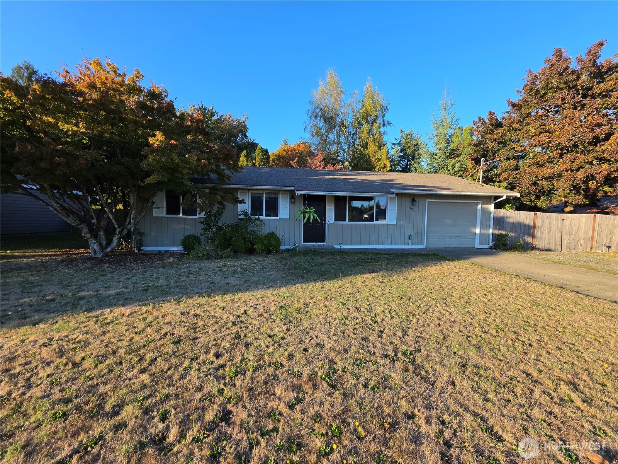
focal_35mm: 13
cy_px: 232
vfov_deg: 89.9
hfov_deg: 106.2
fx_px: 232
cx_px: 309
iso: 32
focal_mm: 2.2
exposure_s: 1/450
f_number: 1.9
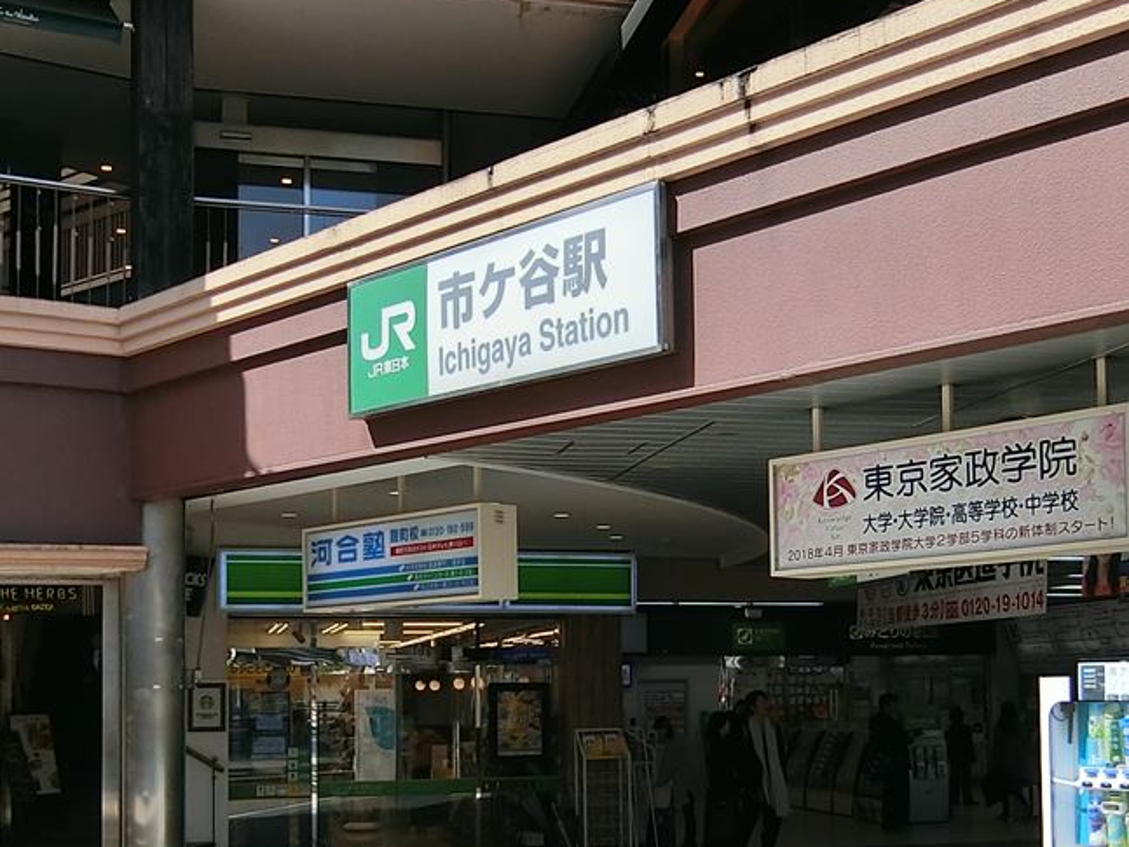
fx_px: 1533
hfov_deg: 40.4
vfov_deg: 30.4
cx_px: 614
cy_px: 634
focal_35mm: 47
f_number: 6.9
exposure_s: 1/200
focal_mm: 4.06
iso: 80
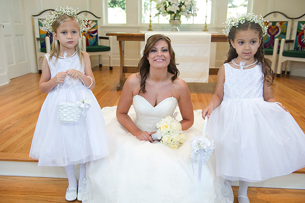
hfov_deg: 55.8
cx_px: 152
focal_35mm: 34
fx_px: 288
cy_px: 102
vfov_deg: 38.8
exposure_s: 1/80
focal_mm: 34
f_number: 4
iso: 800
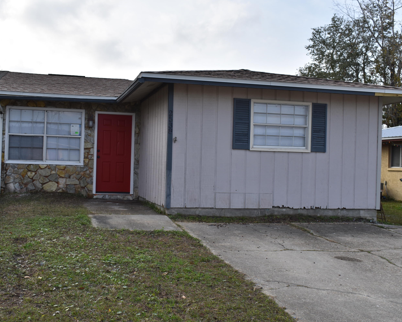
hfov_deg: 43.2
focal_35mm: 43
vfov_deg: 35.2
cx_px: 178
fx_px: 506
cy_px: 160
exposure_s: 1/250
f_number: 8
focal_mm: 25
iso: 100
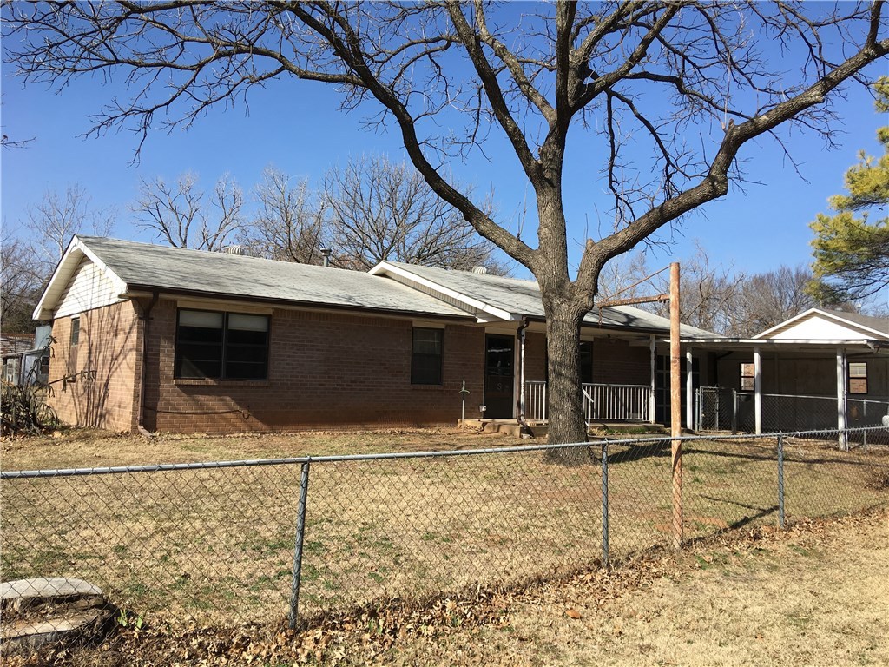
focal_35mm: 29
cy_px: 334
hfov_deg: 61.7
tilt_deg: +5.7
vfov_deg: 48.2
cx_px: 444
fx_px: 745
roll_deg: -2.0
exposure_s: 1/1326
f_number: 2.2
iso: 25
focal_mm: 4.15
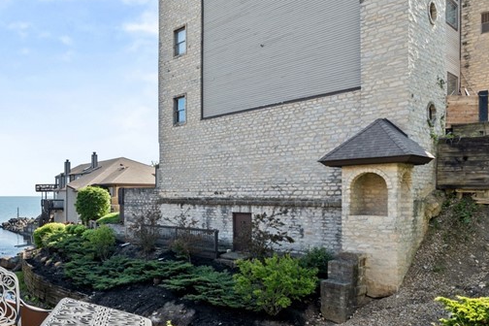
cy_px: 213
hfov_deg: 61.8
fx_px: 380
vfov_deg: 45.8
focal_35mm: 28
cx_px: 123
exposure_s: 1/100
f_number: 9
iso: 250
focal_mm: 13
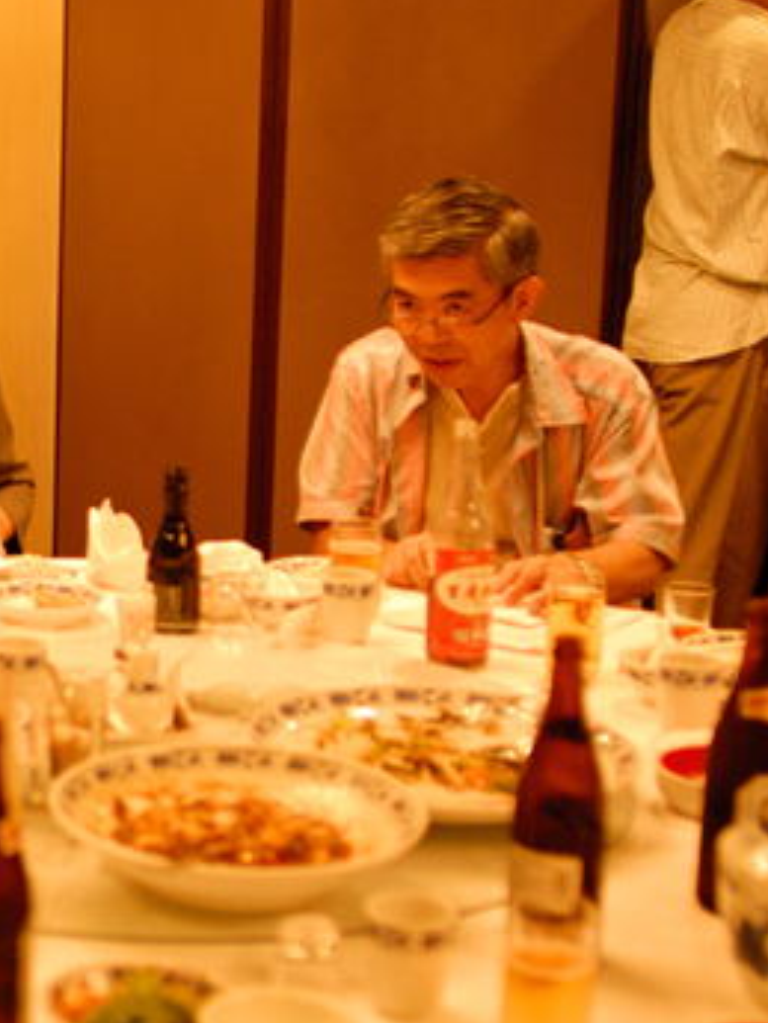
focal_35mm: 75
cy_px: 479
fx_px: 2217
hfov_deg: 18.8
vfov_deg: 26.0
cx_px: -104
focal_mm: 28
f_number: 2
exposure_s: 1/80
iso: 800
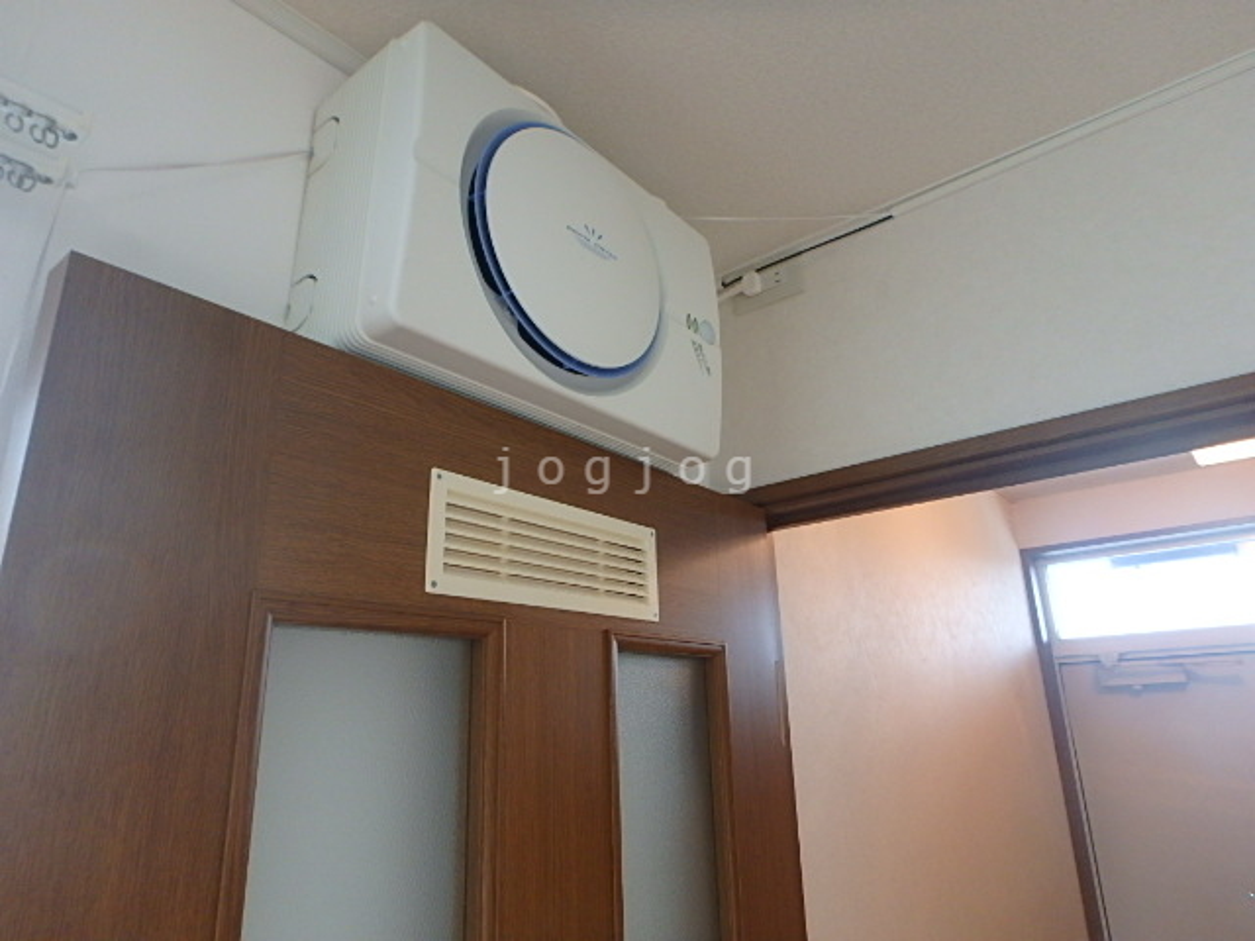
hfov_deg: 79.0
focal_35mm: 21
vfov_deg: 63.4
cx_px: 628
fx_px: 761
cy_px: 470
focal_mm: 3.7
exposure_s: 1/30
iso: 250
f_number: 3.5
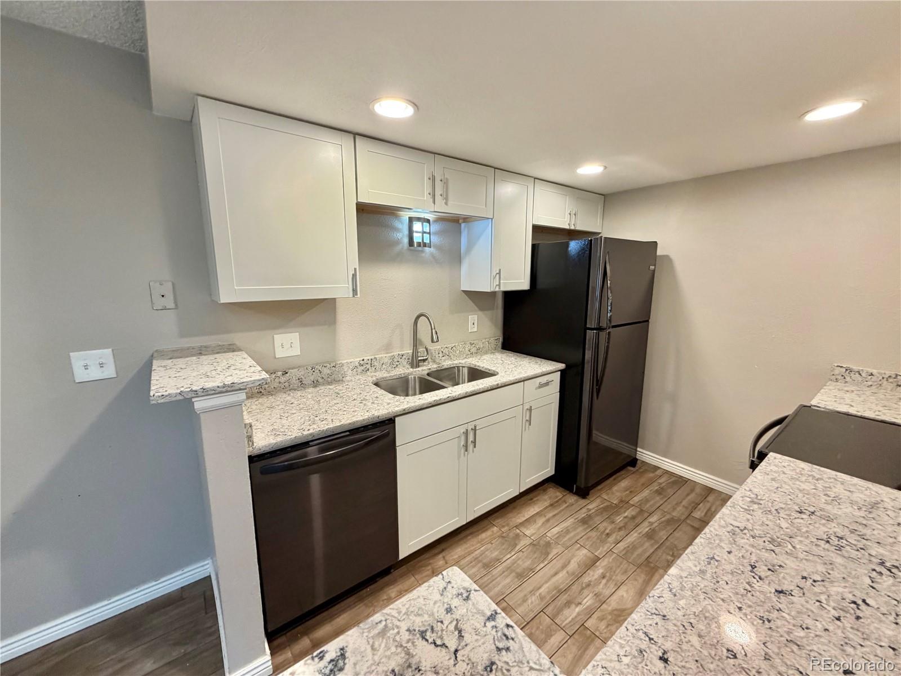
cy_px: 338
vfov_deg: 85.7
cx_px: 450
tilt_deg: -10.8
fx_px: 364
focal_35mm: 14
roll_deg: +0.2
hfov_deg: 102.1
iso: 250
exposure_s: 1/120
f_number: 2.2
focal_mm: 2.22
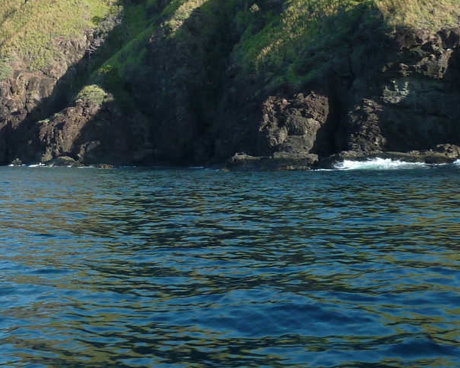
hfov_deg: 27.9
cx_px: 35
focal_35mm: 65
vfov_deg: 23.3
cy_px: 90
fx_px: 885
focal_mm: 4.1
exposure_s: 1/250
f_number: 4
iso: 80
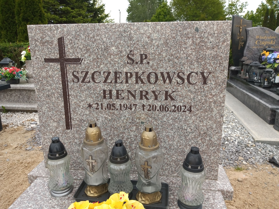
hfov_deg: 81.7
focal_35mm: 20
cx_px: 140
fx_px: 161
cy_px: 104
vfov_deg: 66.0
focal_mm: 3.54
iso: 114
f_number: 2
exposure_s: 1/551
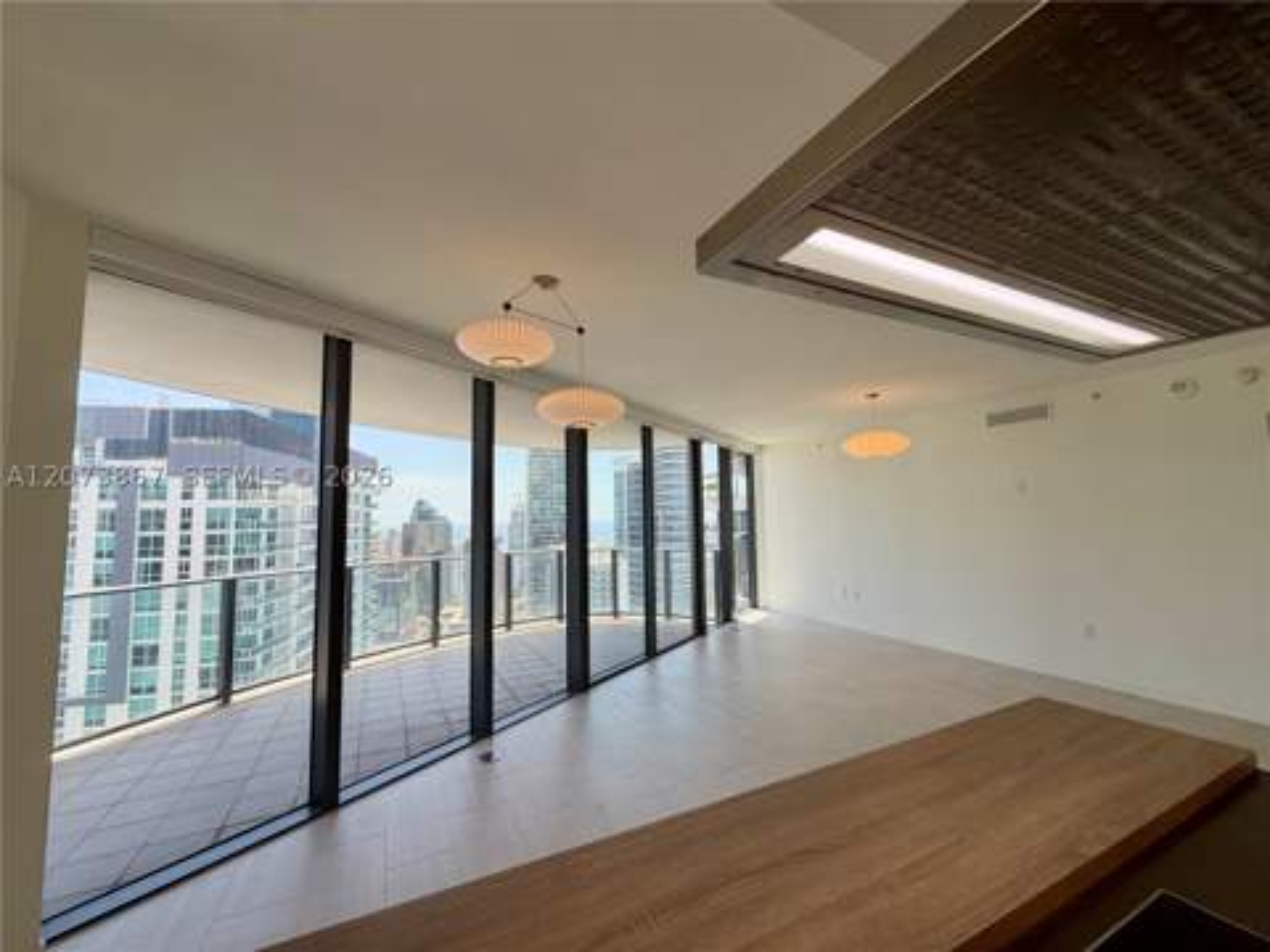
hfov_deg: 102.1
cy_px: 476
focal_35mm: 14
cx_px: 635
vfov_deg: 85.7
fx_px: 514
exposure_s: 1/156
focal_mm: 2.22
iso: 40
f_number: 2.2
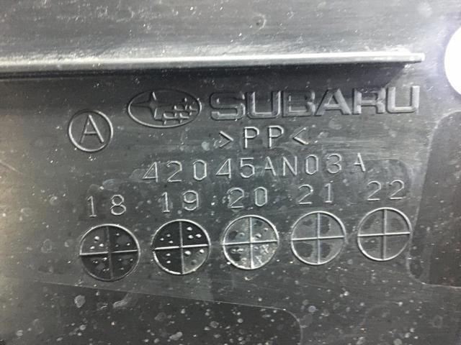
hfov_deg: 61.7
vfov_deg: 48.2
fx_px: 386
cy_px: 172
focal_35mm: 29
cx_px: 230
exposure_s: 1/17
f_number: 2.2
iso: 320
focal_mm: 4.15
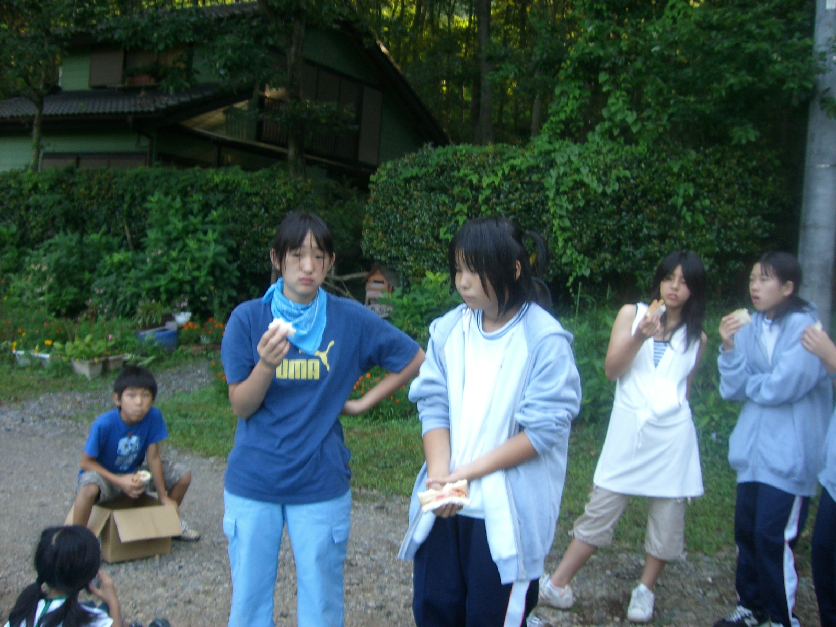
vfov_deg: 37.7
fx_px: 918
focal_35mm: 38
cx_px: 418
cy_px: 314
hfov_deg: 49.0
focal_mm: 6.2
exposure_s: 1/125
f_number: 2.7
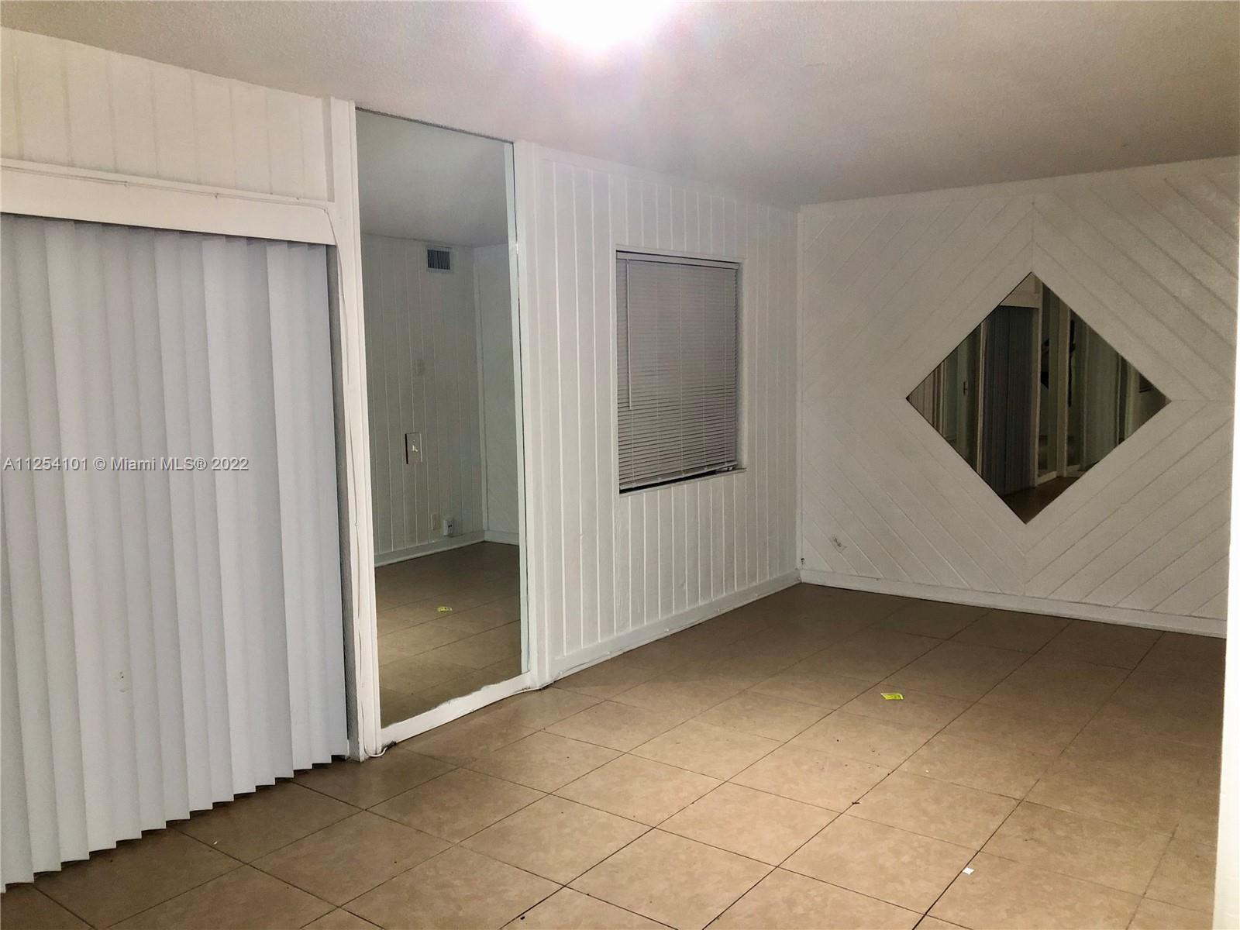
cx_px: 620
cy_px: 465
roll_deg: +1.7
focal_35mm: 28
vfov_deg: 49.7
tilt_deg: -7.2
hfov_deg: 63.4
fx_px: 1003
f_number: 1.8
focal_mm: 3.99
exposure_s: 1/15
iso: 64
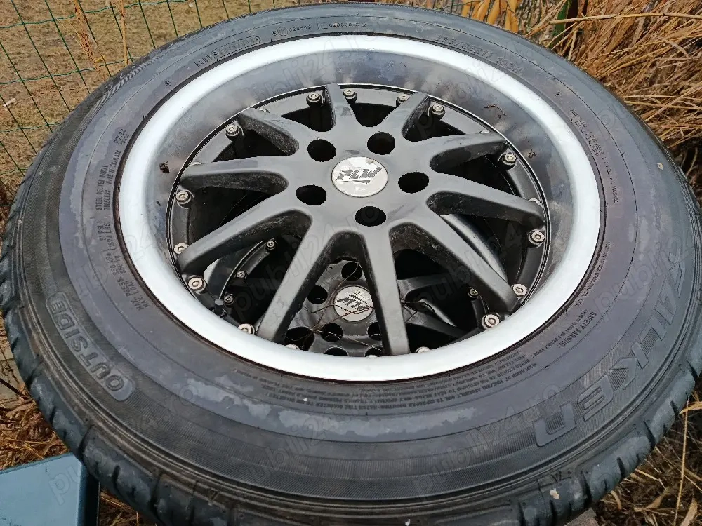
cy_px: 263
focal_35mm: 24
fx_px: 487
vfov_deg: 56.8
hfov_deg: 71.6
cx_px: 351
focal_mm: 5.24
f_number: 1.7
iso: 317
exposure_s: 1/100
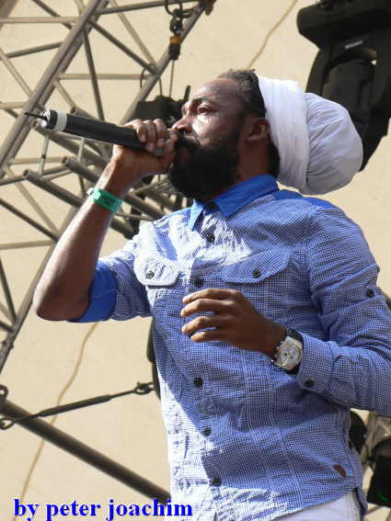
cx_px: 196
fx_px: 2456
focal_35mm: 163
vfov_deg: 12.1
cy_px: 260
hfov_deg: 9.1
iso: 64
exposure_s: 1/160
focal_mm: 28
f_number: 4
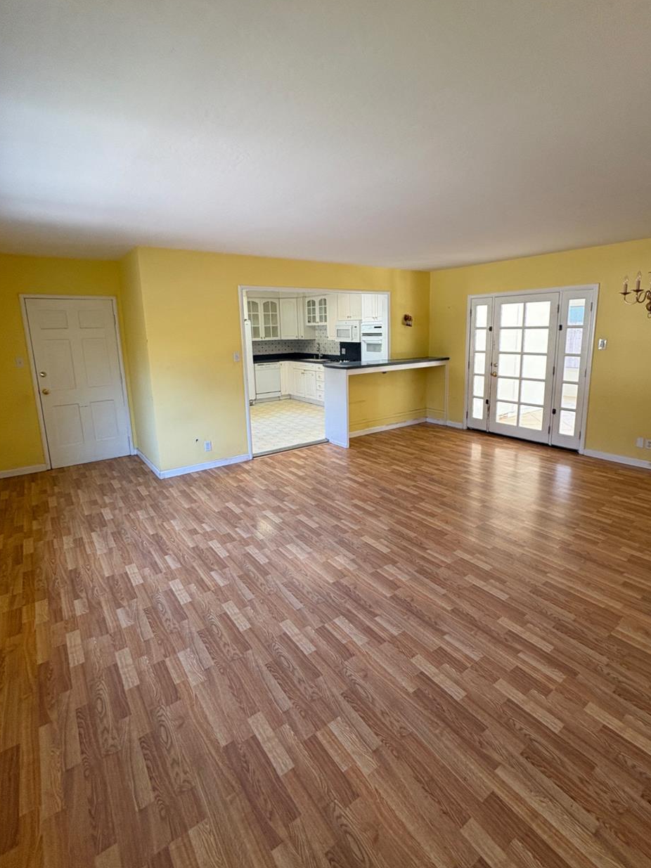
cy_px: 406
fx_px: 426
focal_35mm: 17
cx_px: 341
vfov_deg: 90.9
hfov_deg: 74.7
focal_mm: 2.22
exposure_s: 1/120
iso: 200
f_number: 2.2
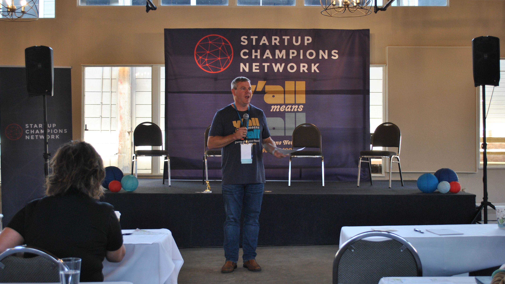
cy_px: 145
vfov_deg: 23.5
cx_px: 254
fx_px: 683
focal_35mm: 51
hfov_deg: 40.6
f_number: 4.8
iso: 360
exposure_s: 1/30
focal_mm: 32
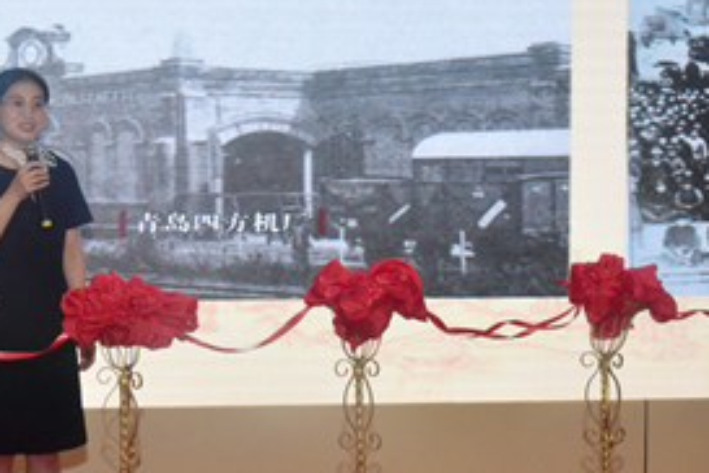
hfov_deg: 23.0
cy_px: 157
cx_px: 221
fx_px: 1733
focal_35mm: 88
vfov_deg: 15.5
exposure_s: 1/60
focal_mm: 48
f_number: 18
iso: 5000
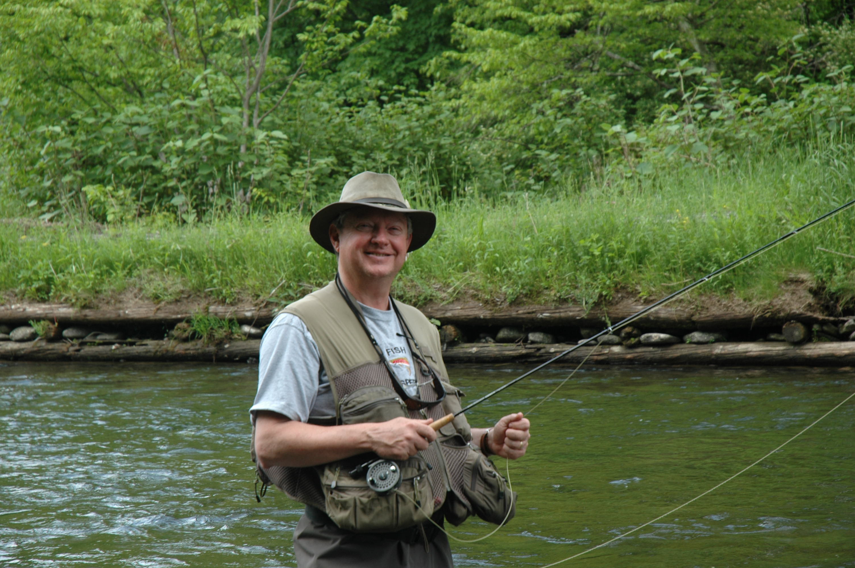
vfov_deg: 13.0
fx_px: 2492
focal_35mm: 105
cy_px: 284
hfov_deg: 19.5
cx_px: 428
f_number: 6.3
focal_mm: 70
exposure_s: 1/125
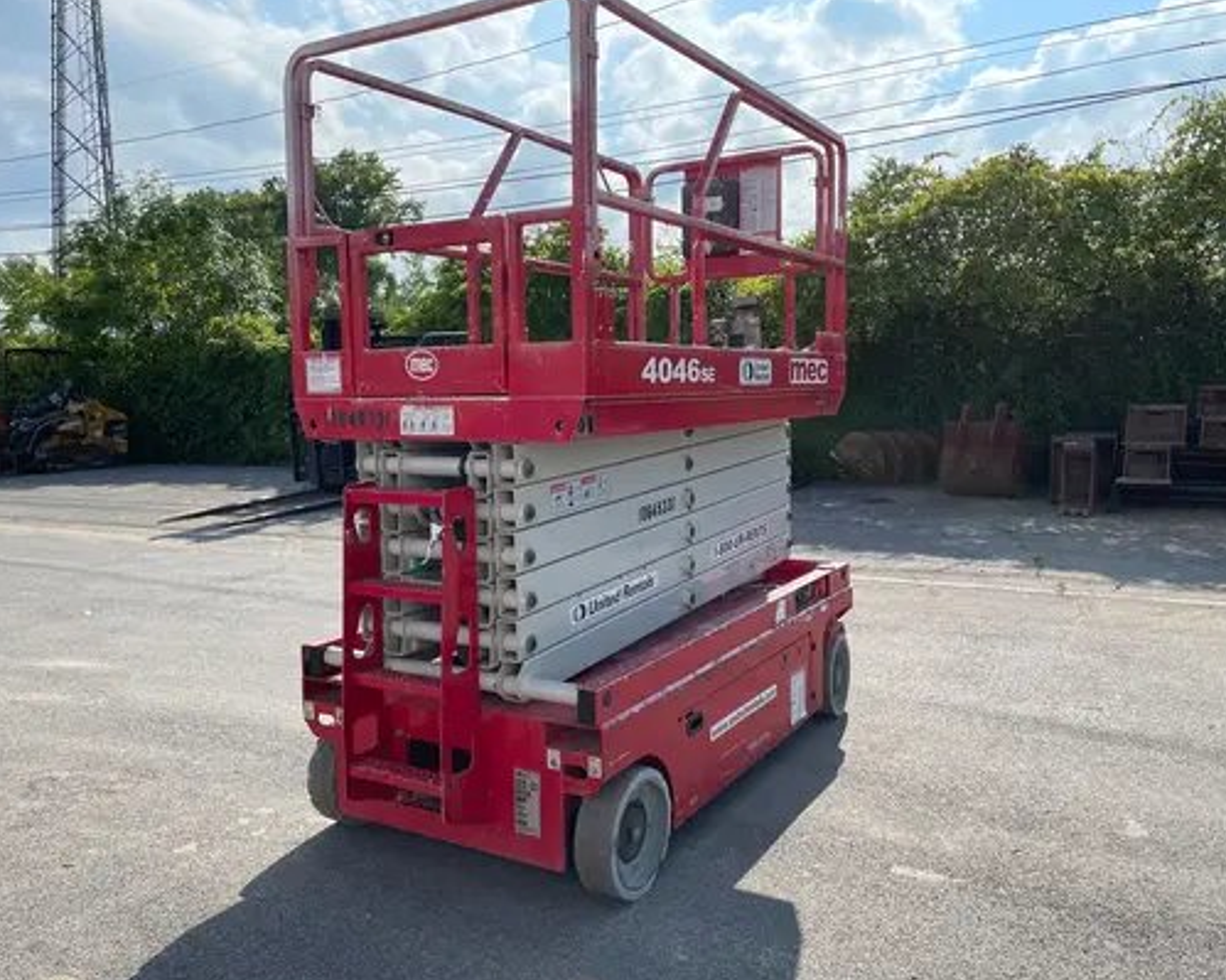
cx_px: 587
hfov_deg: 62.2
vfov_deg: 51.5
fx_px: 1016
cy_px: 490
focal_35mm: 28
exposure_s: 1/3610
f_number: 1.6
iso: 50
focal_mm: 4.2
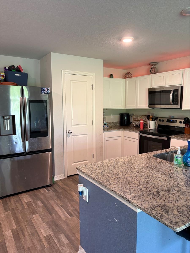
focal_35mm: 26
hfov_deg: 53.1
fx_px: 190
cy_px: 126
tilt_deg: -5.2
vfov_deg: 67.3
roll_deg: +0.3
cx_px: 95
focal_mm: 5.96
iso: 160
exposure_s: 1/60
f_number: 1.6
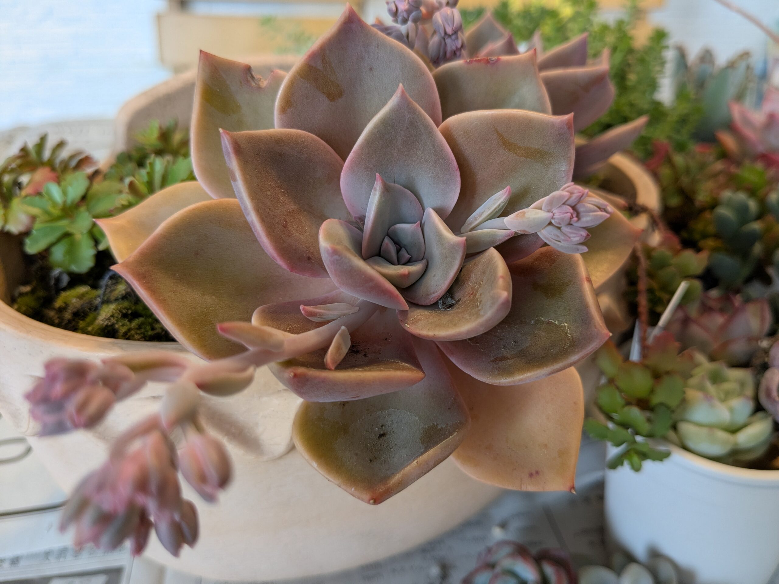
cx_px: 390
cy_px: 292
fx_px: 608
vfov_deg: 51.4
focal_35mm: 27
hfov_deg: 65.3
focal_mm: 4.38
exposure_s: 1/99.9
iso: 50
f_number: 1.73
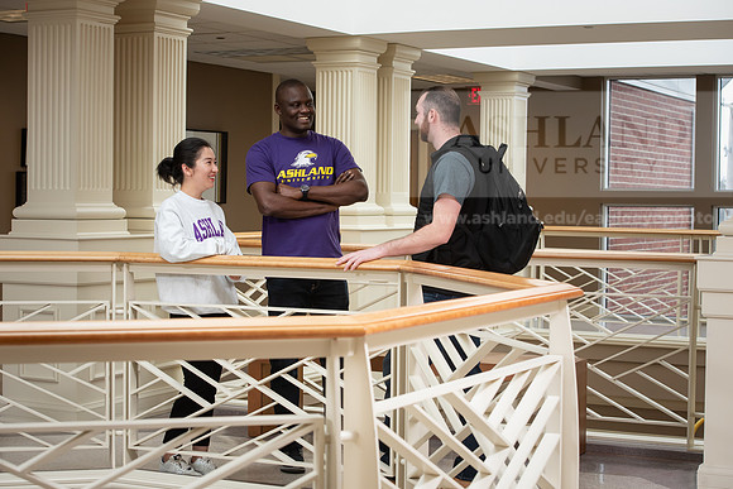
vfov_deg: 19.5
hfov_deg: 28.8
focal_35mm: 70
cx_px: 366
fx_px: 1426
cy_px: 244
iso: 1000
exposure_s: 1/200
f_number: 7.1
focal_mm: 70
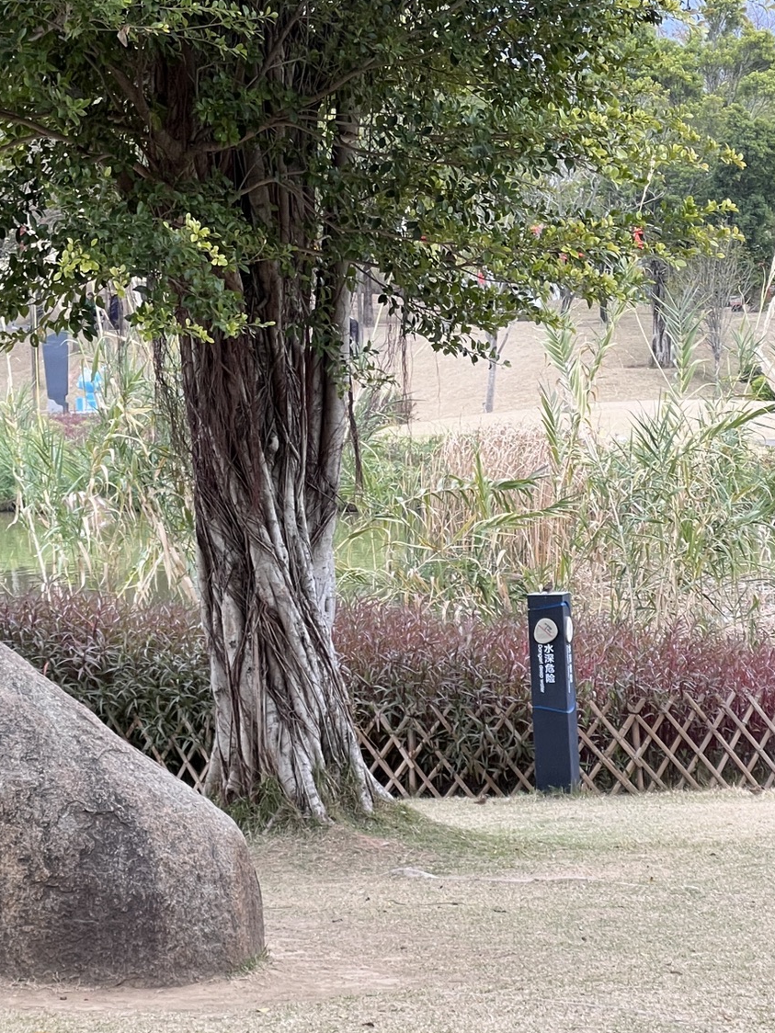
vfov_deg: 14.3
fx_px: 4090
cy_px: 207
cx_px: 92
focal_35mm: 137
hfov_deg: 10.8
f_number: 2.8
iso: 64
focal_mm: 9
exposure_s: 1/99
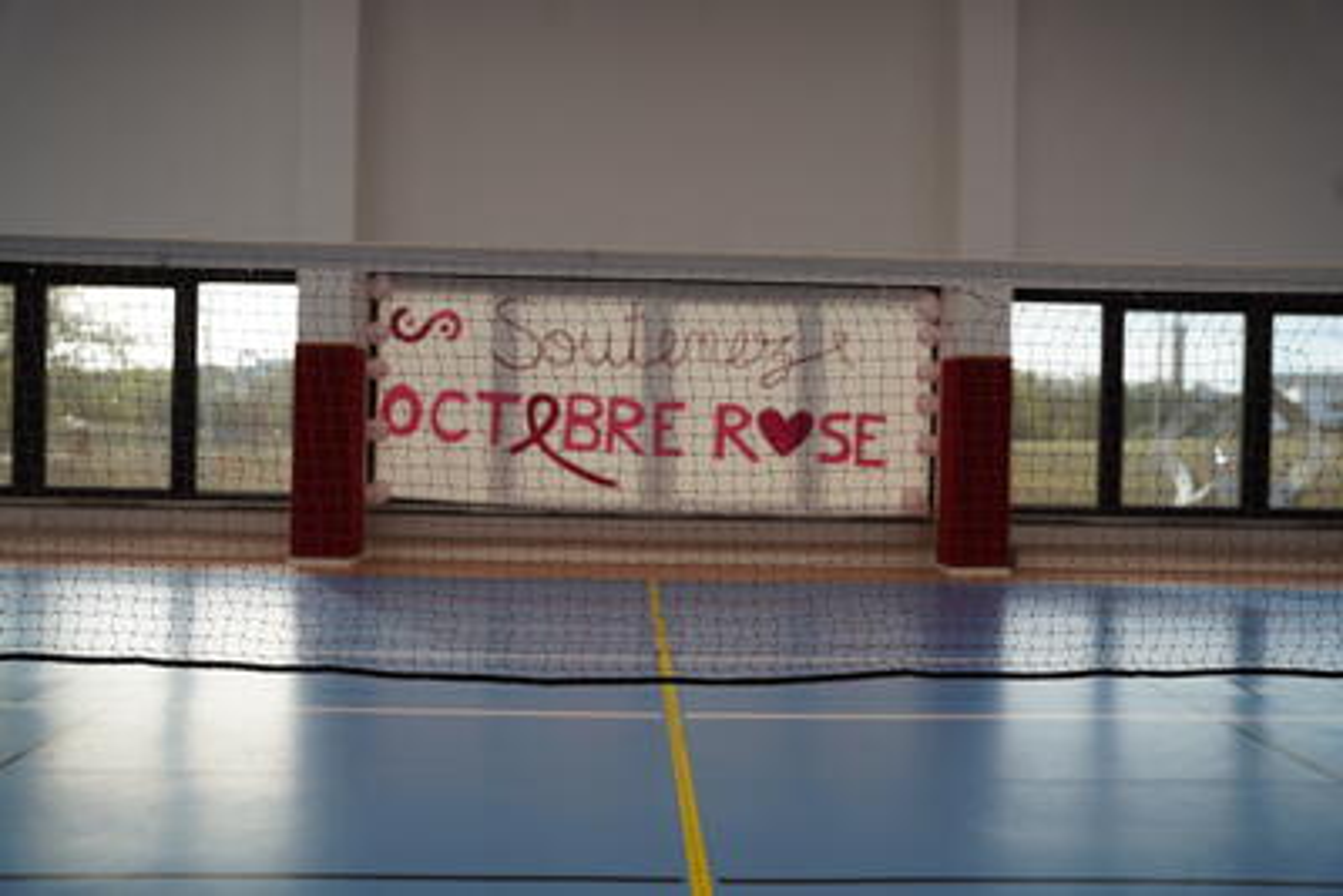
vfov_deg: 40.2
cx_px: 672
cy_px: 448
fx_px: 1224
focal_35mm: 33
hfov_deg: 57.5
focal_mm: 32.8
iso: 320
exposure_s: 1/160
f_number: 4
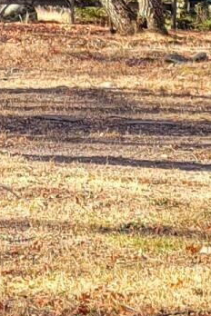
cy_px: -219
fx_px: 1969
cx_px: -102
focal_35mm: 224
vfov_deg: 8.9
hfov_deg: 6.1
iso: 20
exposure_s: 1/128
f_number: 1.8
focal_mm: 7
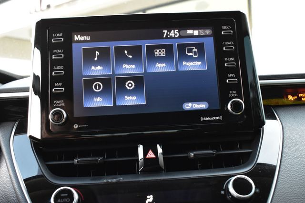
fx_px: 343
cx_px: 152
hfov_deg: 47.9
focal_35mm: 40
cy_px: 102
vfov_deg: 33.0
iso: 1600
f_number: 6.3
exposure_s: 1/15
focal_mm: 27
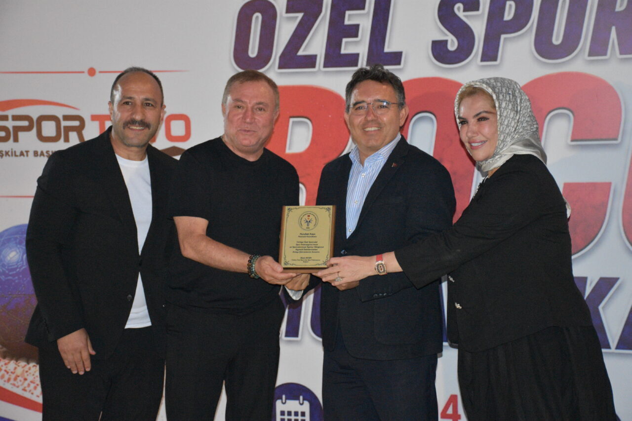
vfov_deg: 17.5
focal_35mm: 78
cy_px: 210
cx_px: 316
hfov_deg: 26.0
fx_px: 1369
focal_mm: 52
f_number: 4.8
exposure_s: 1/60
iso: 6400
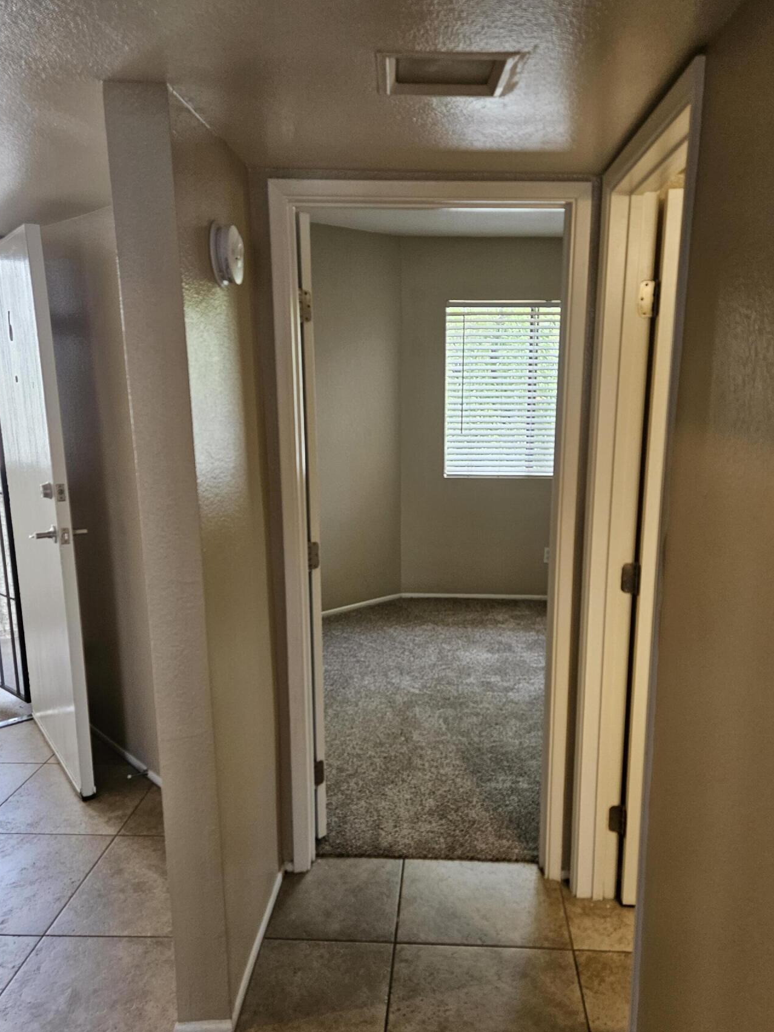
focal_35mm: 27
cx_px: 417
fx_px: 805
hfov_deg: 51.3
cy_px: 574
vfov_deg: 65.1
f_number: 1.8
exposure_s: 1/180
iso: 200
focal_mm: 5.4
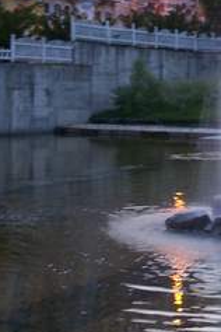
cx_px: 266
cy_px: 95
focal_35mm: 104
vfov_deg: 19.5
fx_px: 958
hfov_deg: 12.8
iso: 200
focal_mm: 7.8
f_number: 2.8
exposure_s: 1/8
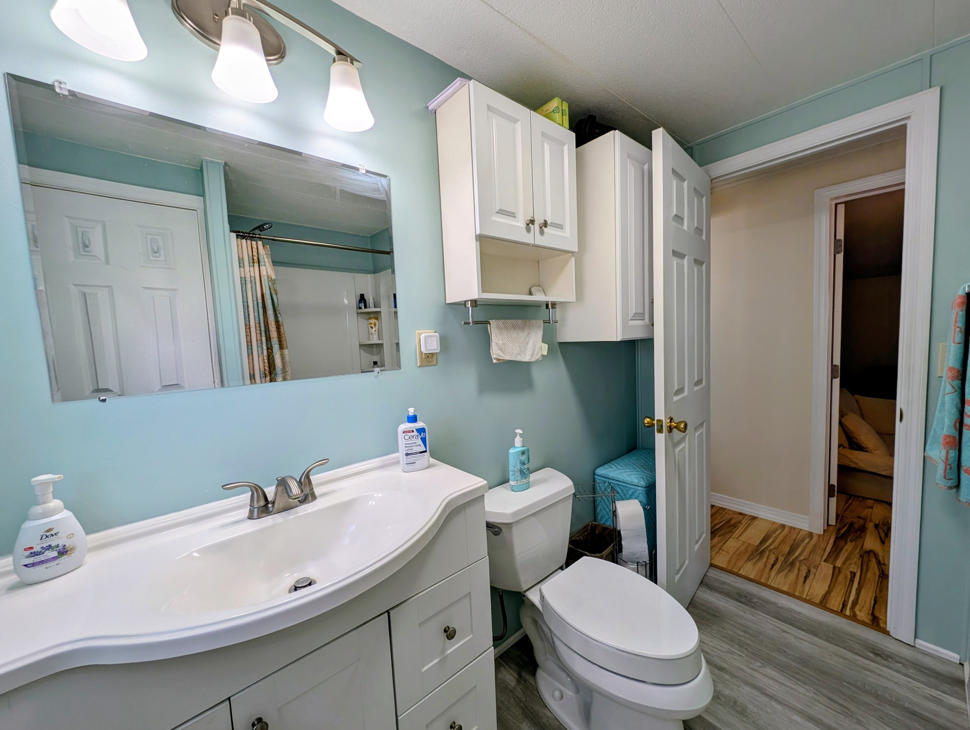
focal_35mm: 12
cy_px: 365
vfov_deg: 94.6
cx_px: 485
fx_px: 337
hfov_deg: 110.5
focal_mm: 2.23
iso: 34
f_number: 1.95
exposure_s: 1/161
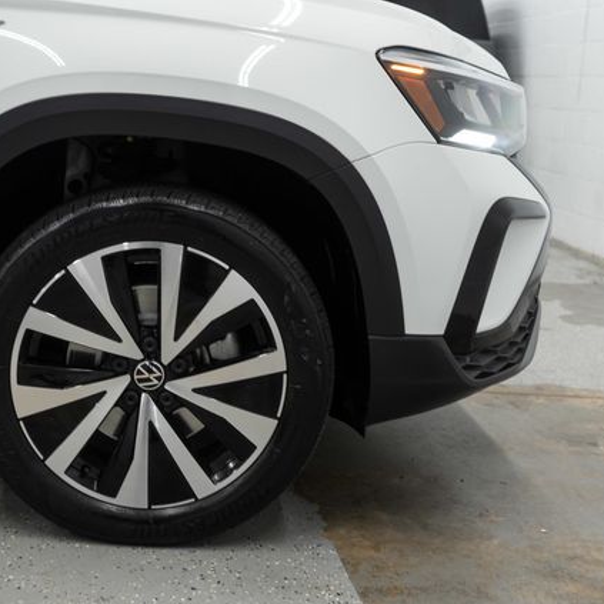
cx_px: 191
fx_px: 1066
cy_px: 303
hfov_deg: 31.3
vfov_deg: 31.6
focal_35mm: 54
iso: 250
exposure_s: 1/40
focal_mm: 28
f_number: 3.5
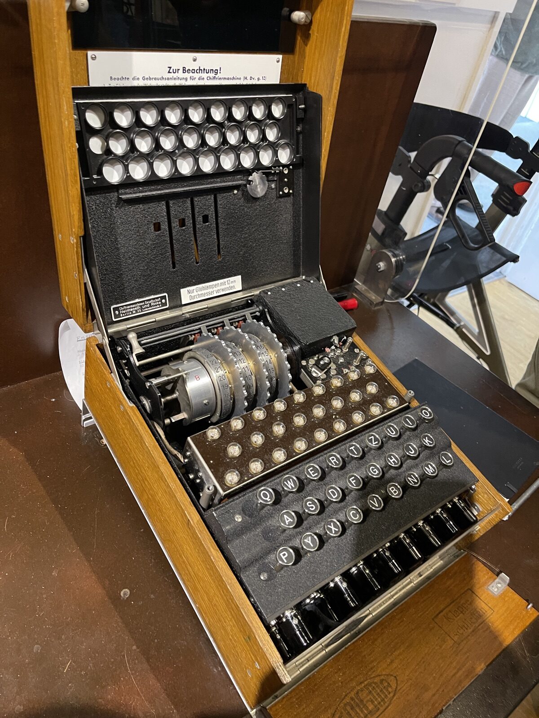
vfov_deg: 69.4
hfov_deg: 54.9
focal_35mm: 25
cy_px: 359
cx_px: 270
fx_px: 519
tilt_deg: -41.0
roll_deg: -12.1
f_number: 1.6
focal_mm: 5.1
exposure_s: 1/33
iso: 400
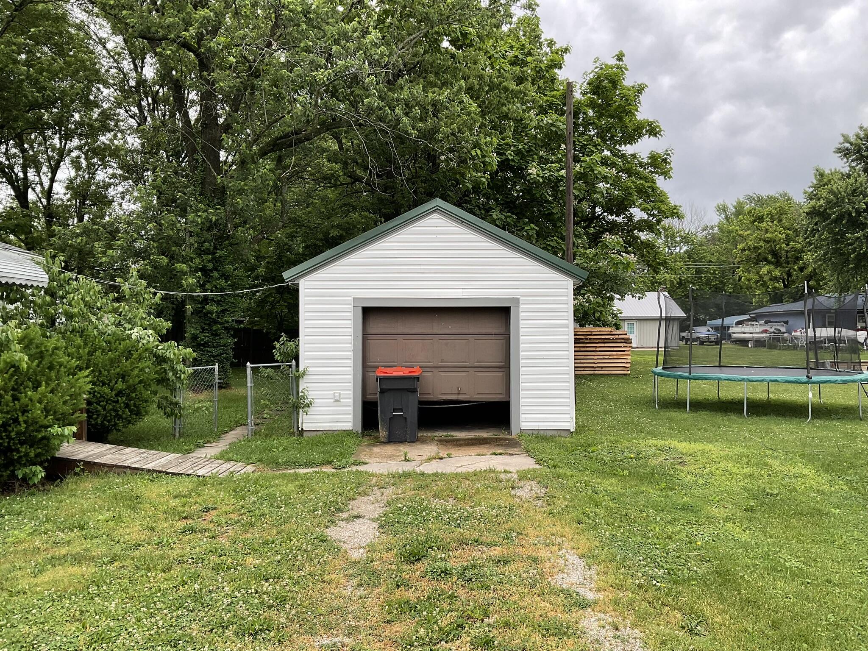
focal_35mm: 29
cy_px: 326
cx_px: 434
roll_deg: -0.5
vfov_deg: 48.2
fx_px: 727
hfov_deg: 61.7
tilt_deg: +0.7
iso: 16
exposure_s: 1/289
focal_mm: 3
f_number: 1.8
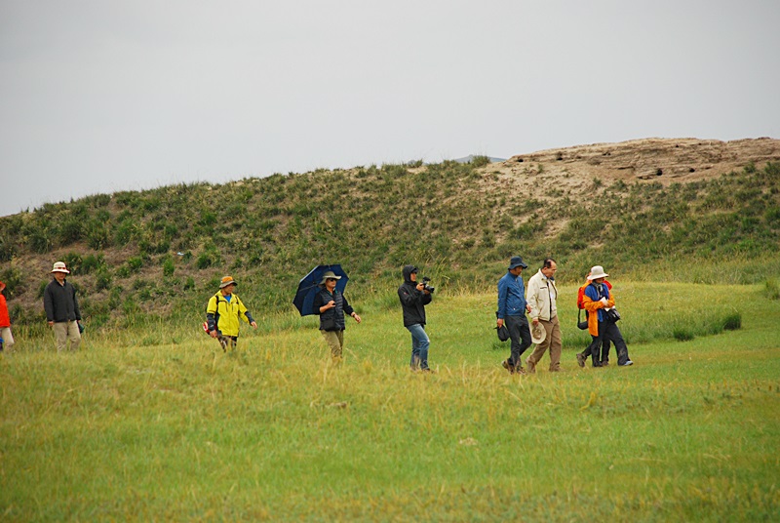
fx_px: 4394
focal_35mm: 202
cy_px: 262
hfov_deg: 10.1
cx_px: 390
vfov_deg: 6.8
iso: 400
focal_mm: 135
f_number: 6.3
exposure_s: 1/500
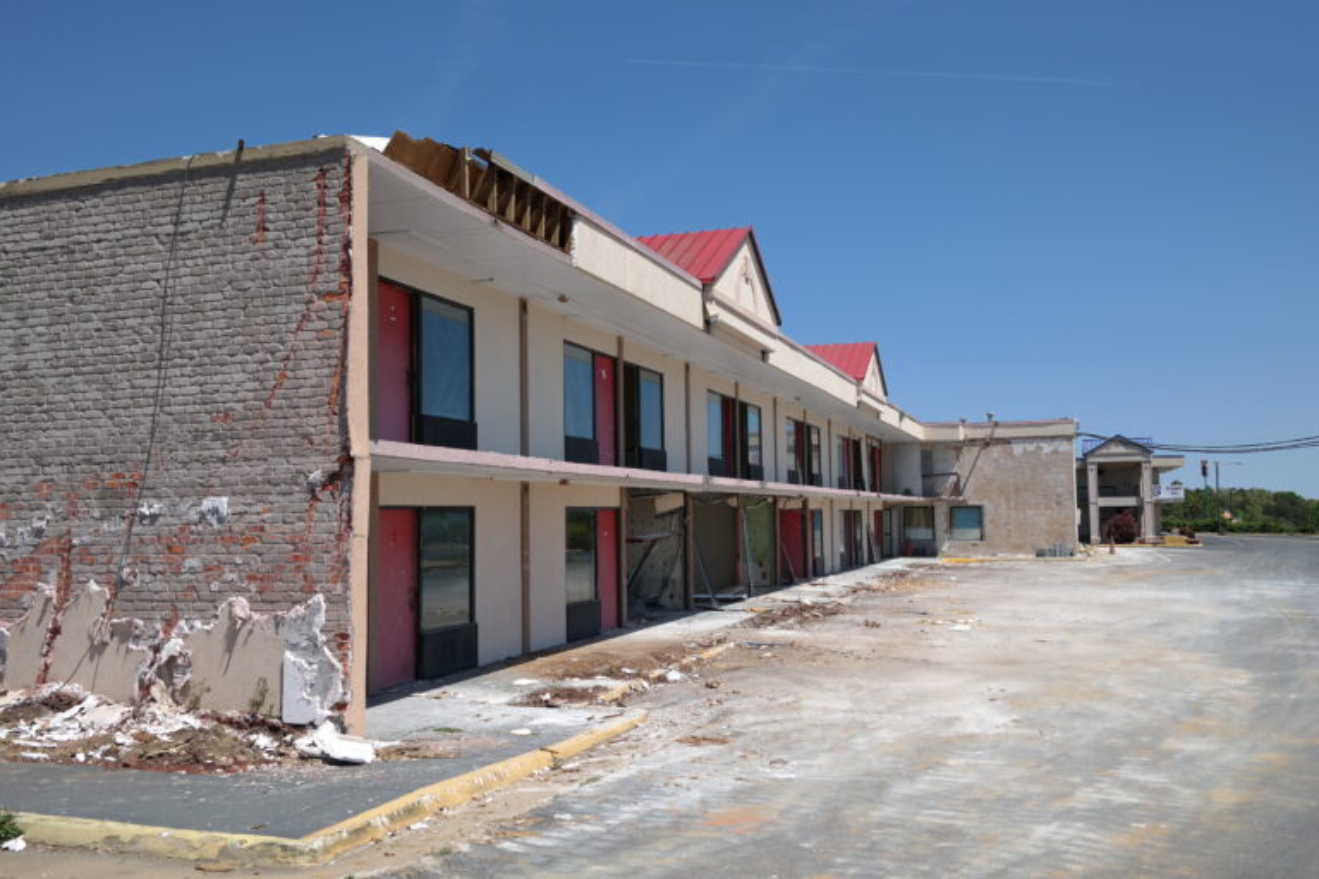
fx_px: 1099
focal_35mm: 30
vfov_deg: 43.6
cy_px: 440
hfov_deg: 61.9
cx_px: 660
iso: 100
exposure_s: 1/400
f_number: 7.1
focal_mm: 20
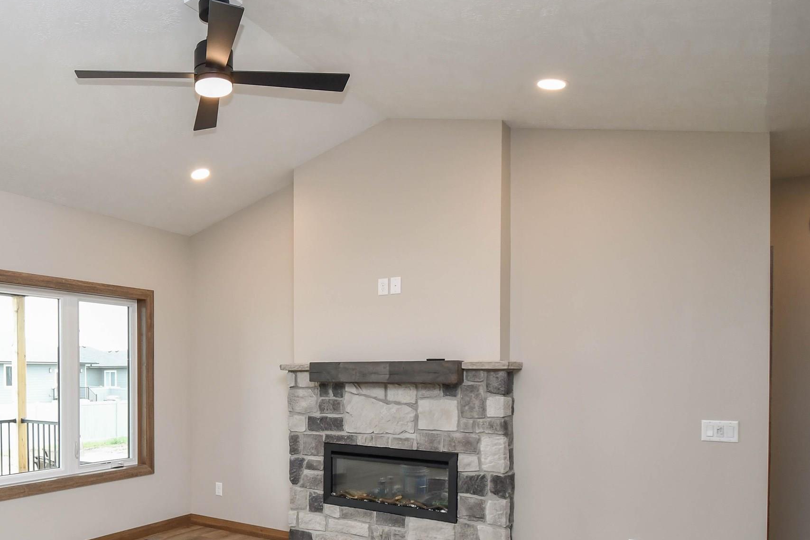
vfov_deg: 46.8
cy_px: 382
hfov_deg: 64.1
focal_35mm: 27
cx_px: 220
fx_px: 607
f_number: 5
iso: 500
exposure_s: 1/100
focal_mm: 10
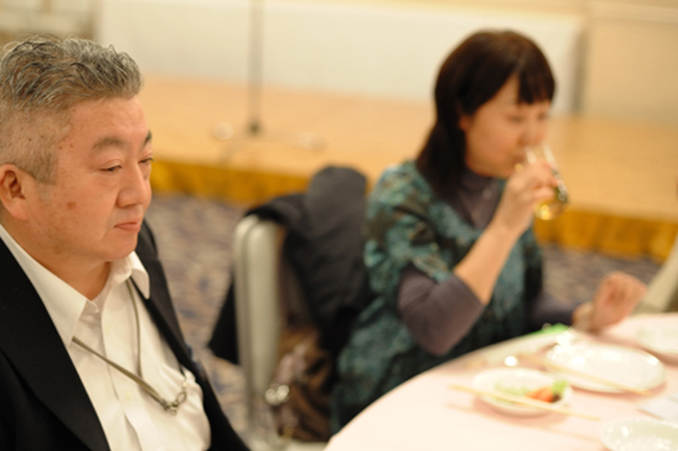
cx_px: 271
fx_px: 1148
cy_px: 217
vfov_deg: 22.2
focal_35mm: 61
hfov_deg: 32.8
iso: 1800
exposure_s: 1/100
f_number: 2.8
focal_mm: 50
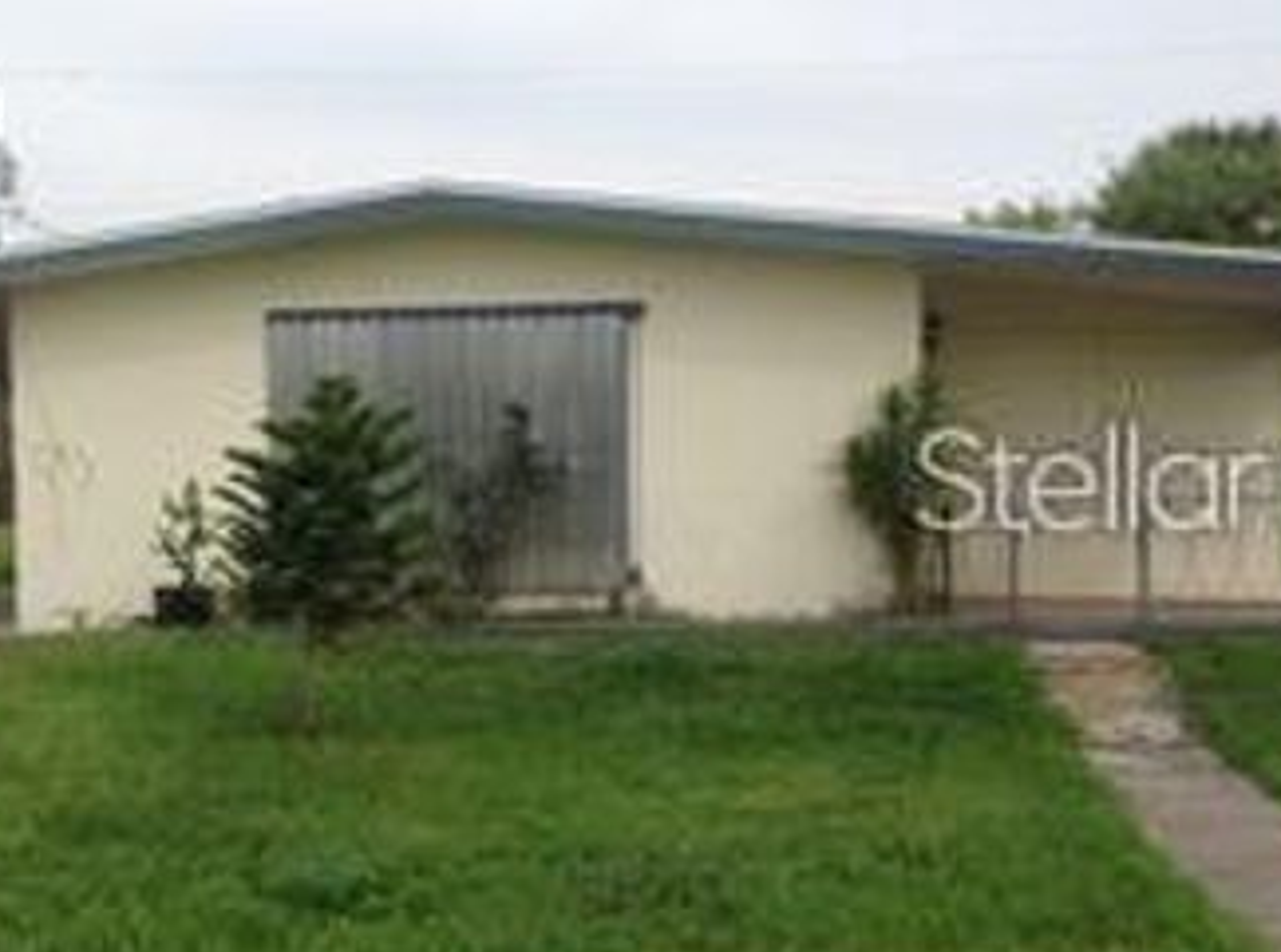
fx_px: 1992
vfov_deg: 26.9
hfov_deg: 35.6
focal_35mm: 54
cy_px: 474
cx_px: 554
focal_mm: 4.28
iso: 50
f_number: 2.4
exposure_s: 1/1592
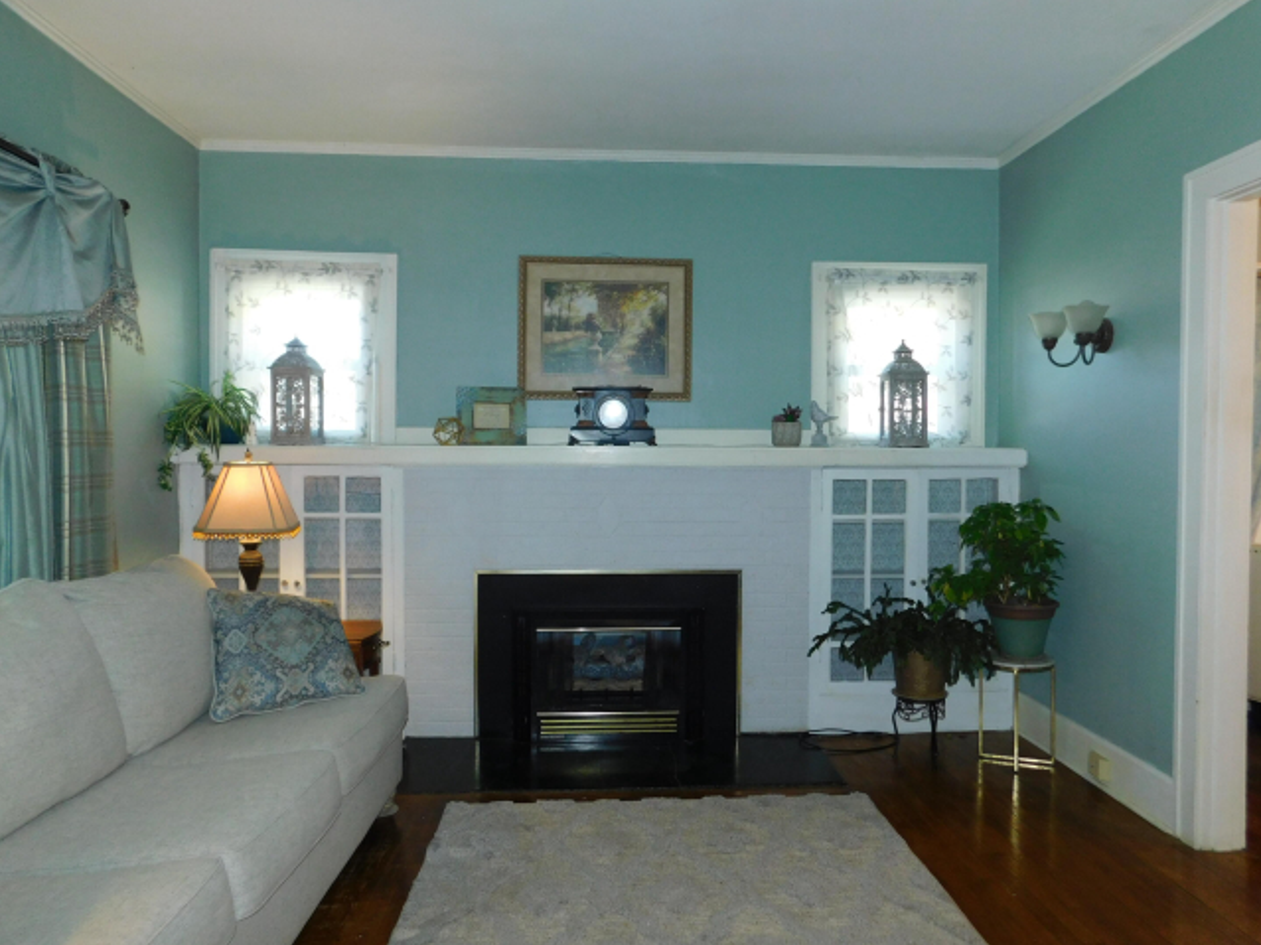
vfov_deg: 56.8
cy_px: 481
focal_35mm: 24
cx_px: 636
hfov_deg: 71.6
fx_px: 874
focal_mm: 4
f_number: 3
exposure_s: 1/30
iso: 200
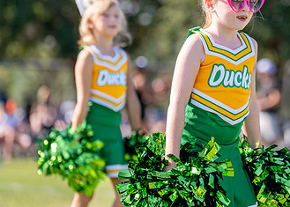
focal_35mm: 296
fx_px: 2438
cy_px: 46
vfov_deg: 4.9
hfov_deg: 6.8
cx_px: 259
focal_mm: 134
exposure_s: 1/2000
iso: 250
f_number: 2.8
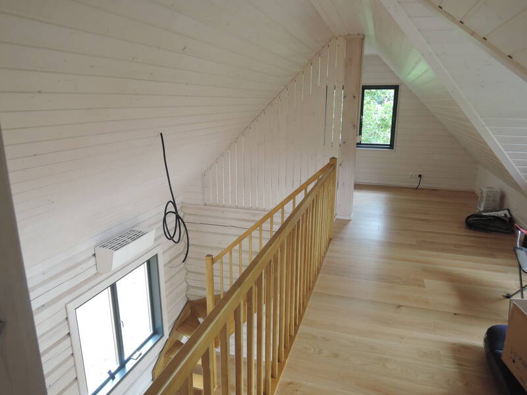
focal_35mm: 24
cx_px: 264
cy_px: 198
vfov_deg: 56.8
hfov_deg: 71.6
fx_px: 365
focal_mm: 5.1
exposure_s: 1/30
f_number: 2.8
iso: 220
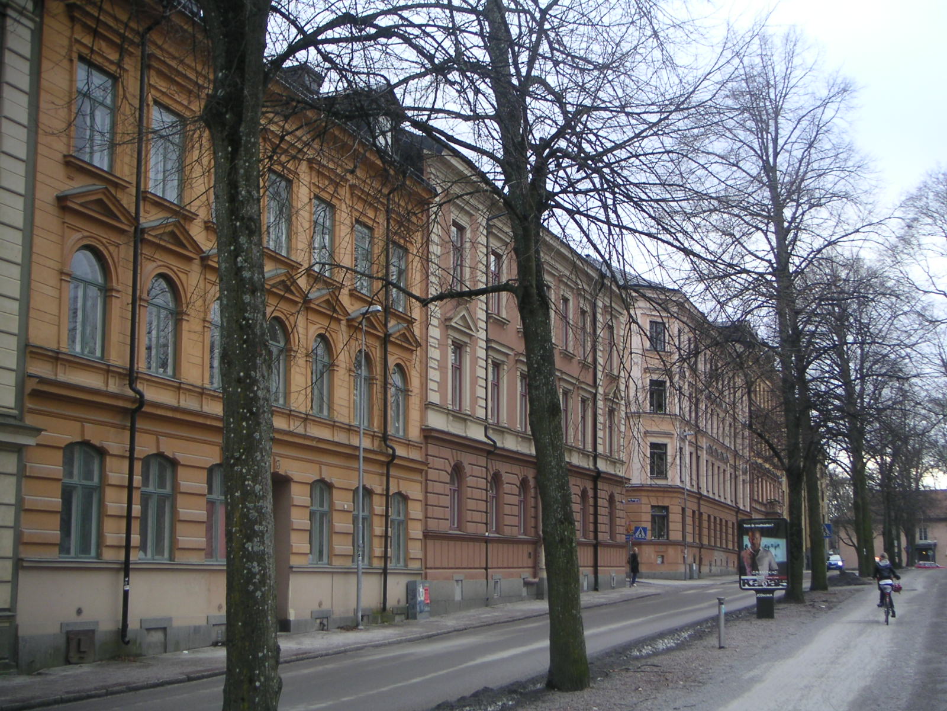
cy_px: 356
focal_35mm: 60
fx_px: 1641
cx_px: 474
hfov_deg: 32.2
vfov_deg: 24.4
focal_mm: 9.3
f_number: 3
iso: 50
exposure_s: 1/90
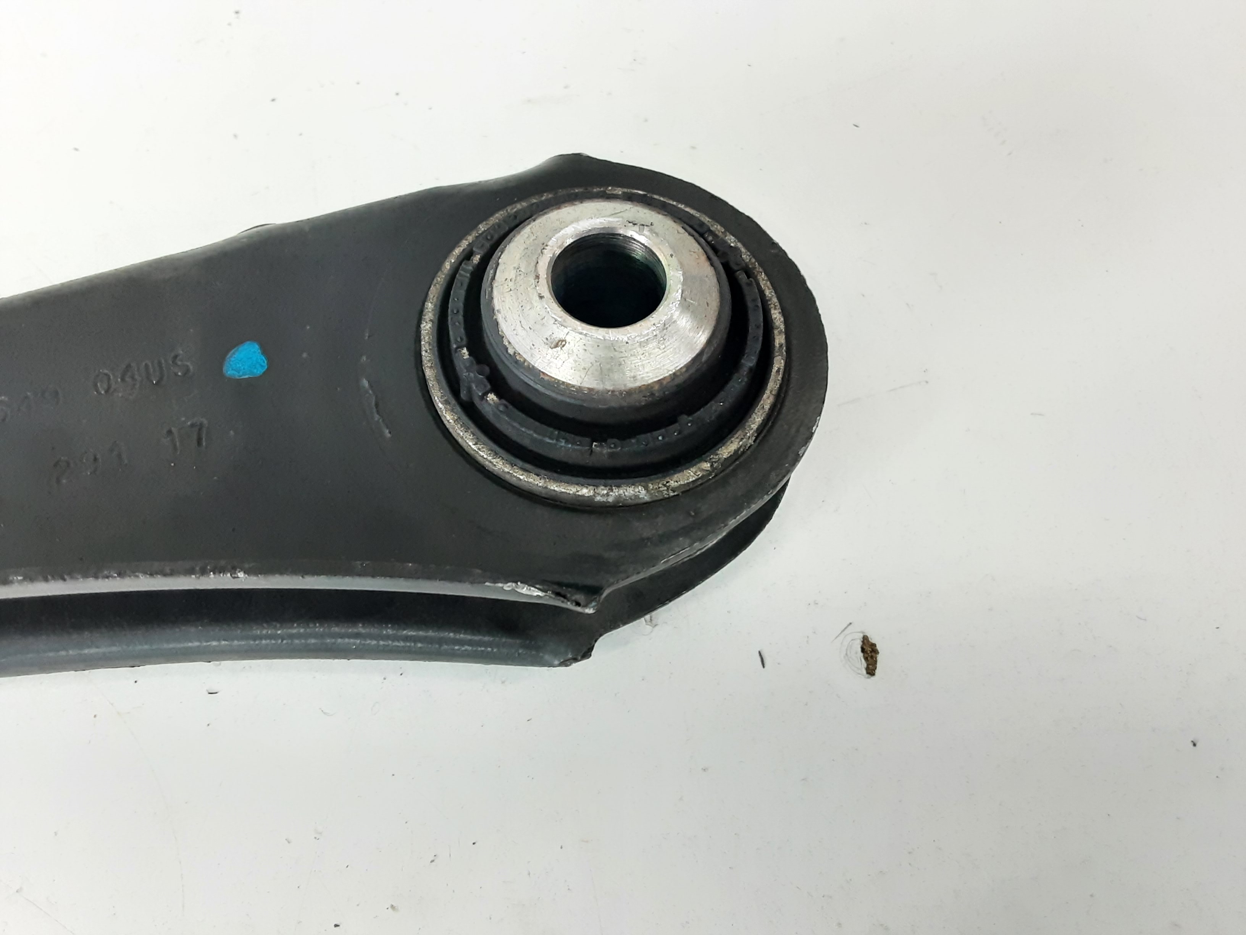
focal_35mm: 27
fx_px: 972
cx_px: 623
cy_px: 468
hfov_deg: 65.3
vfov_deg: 51.4
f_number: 1.9
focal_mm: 2.91
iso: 160
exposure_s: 1/50
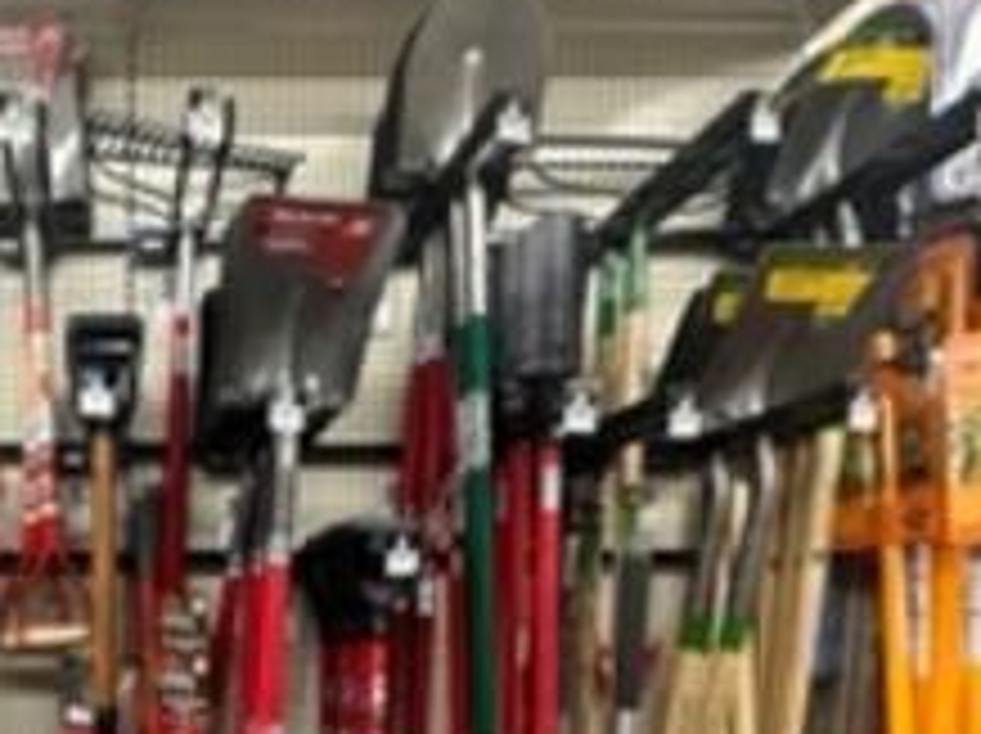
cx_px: 97
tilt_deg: -4.3
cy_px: 576
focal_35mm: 30
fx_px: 849
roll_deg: +0.3
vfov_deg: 44.7
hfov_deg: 52.7
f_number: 2.2
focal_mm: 2.22
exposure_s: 1/58
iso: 500
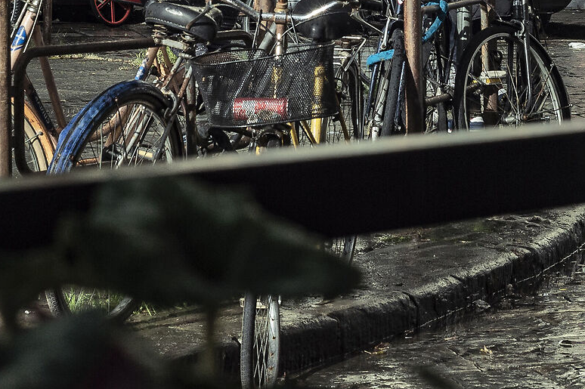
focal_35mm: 155
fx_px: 2517
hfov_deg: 13.2
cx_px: 353
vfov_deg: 8.7
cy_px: -167
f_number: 11
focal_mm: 50
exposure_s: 1/1250
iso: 400
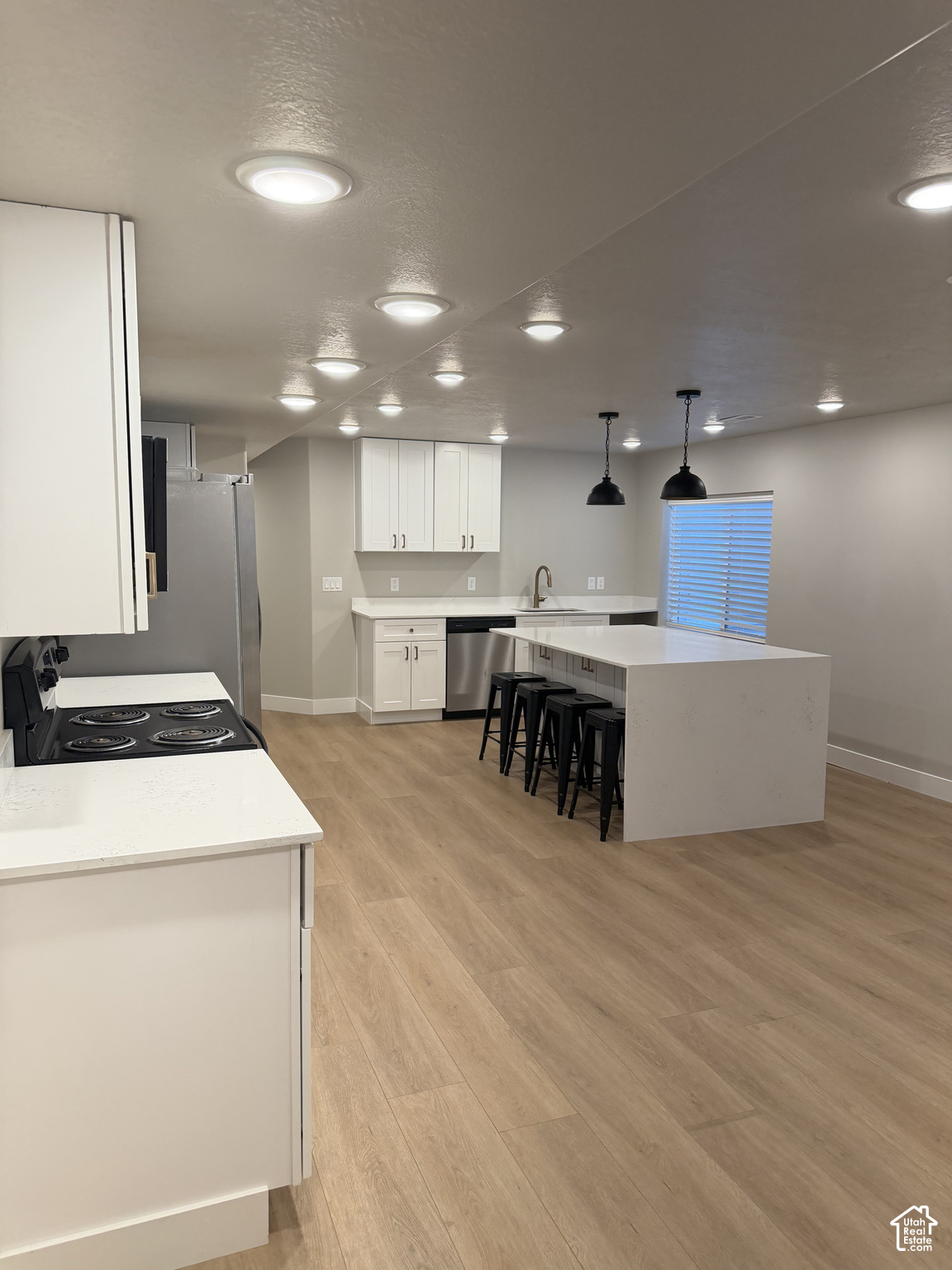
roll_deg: -0.5
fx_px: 880
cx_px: 476
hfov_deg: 56.8
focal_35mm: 24
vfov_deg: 71.6
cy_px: 635
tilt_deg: -6.3
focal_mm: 6.76
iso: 200
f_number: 1.78
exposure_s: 1/174
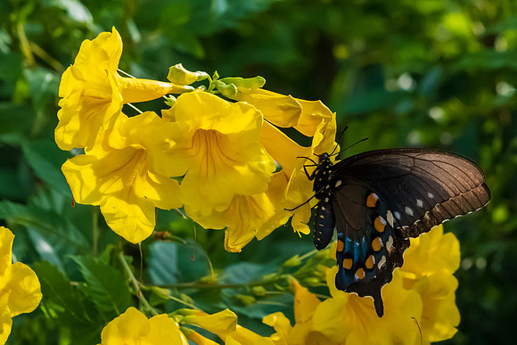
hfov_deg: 11.5
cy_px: 75
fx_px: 2557
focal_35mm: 178
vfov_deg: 7.7
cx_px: 407
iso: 5000
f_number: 9
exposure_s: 1/5000
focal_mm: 70
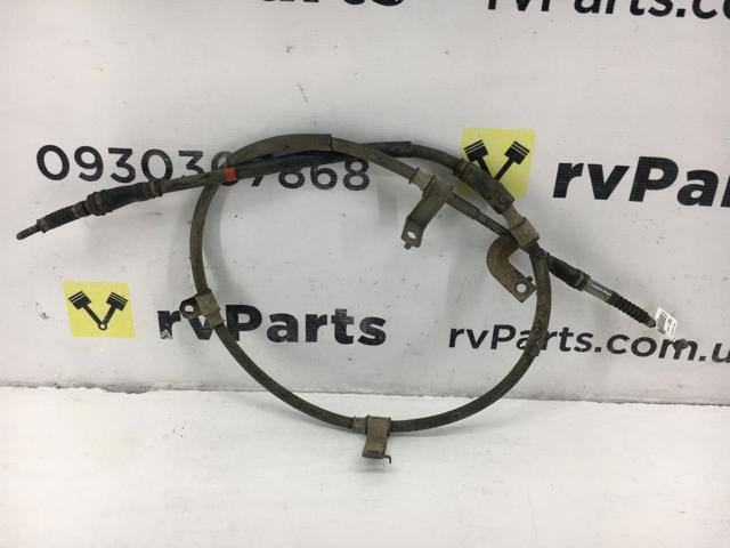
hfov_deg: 61.7
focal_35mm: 29
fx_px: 612
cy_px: 274
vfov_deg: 48.2
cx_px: 365
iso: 40
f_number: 2.2
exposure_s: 1/100
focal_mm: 4.15
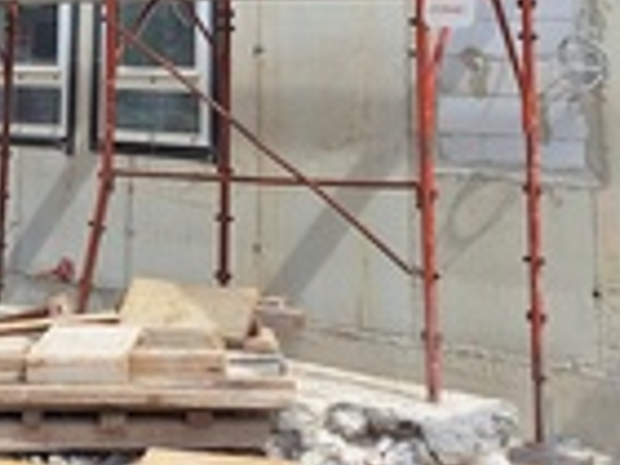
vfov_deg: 18.3
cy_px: -173
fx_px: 1325
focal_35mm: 74
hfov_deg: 25.5
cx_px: 66
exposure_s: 1/2725
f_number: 1.8
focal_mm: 5.54
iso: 40
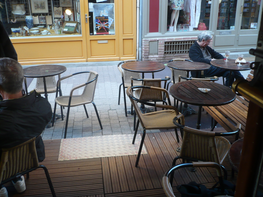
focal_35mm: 35
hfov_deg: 52.6
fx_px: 266
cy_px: 98
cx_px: 132
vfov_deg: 40.7
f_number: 2.8
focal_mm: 5.8
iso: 125
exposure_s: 1/30
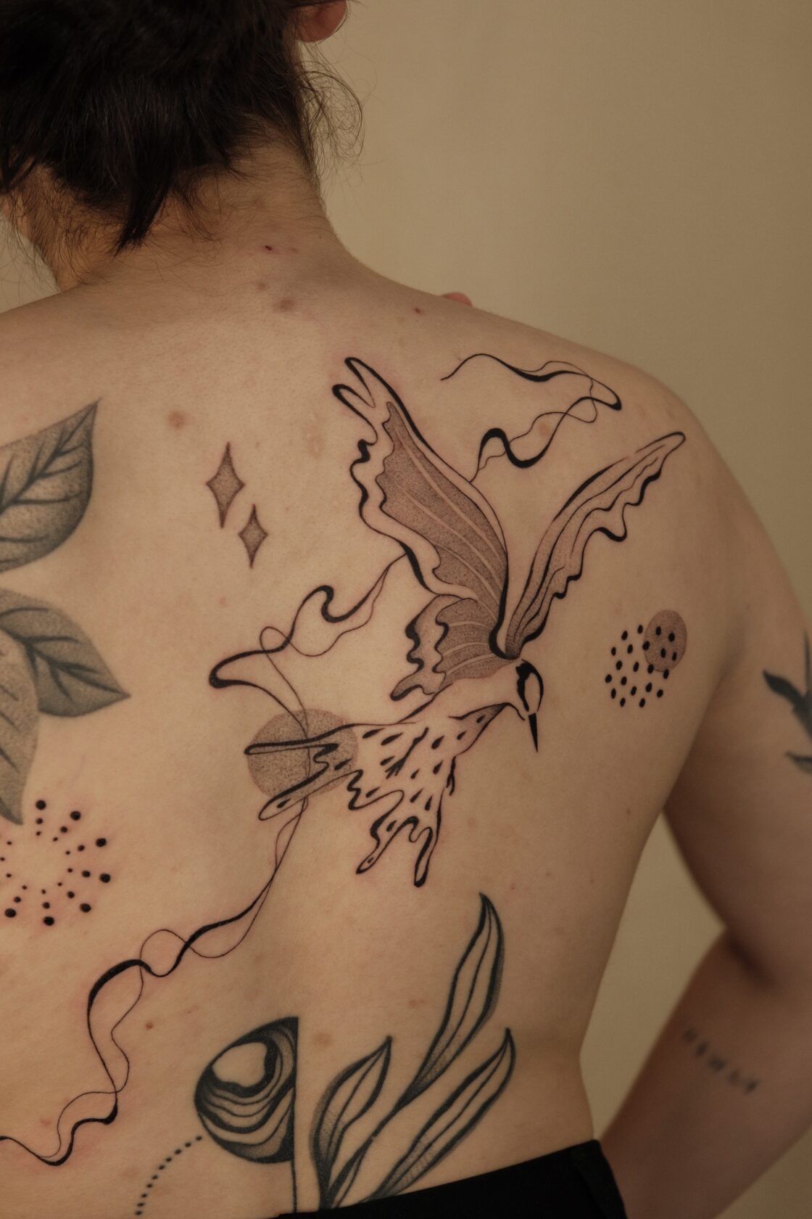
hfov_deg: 17.3
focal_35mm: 79
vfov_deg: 25.7
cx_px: 406
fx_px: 2673
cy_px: 610
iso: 500
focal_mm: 52.4
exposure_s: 1/80
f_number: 4
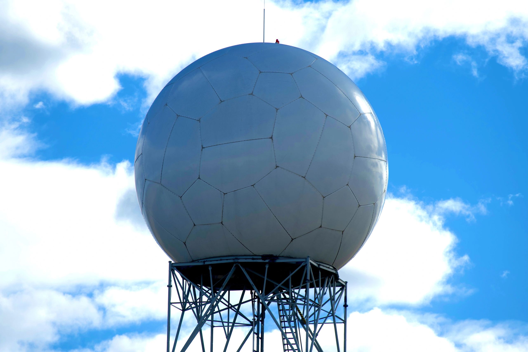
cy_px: 176
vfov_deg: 7.4
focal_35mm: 185
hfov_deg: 11.1
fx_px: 2713
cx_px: 264
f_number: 6.3
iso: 100
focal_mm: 185
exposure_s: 1/500
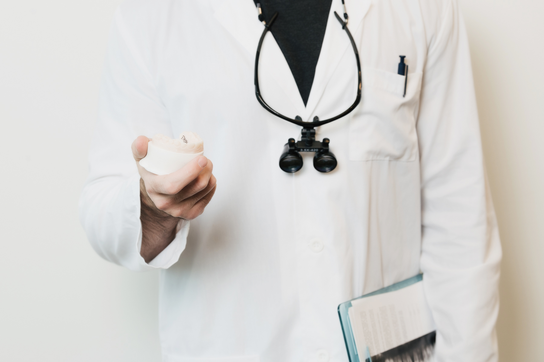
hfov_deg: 24.8
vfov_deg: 16.6
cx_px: 272
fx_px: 1238
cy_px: 181
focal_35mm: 82
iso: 400
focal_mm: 82
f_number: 6.3
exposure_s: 1/125
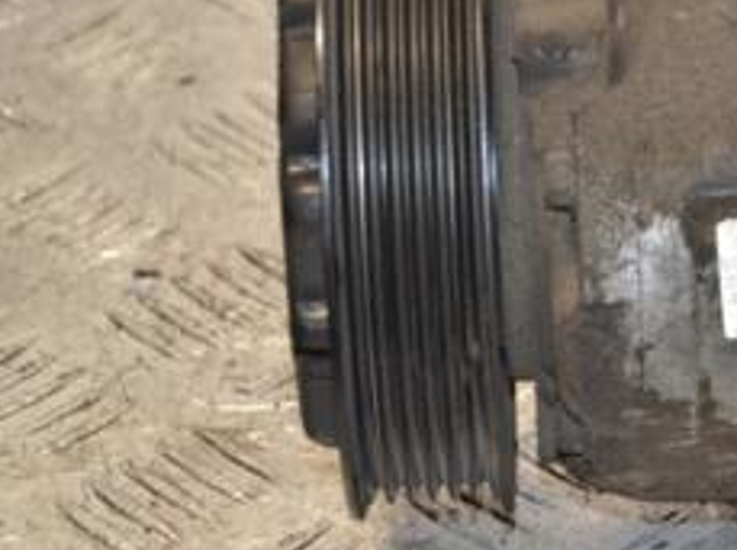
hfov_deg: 7.4
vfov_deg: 5.6
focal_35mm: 265
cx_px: 888
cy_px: 119
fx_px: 5633
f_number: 5.3
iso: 800
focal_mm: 70
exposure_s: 1/125
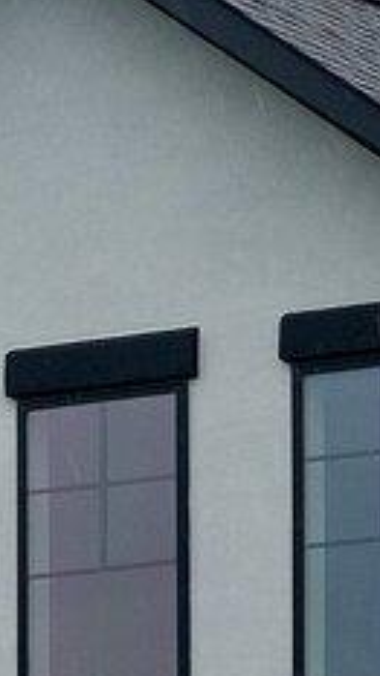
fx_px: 5770
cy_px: 1448
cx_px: 760
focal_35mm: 322
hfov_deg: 3.7
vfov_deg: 6.5
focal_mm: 35
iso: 500
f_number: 8
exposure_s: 1/320
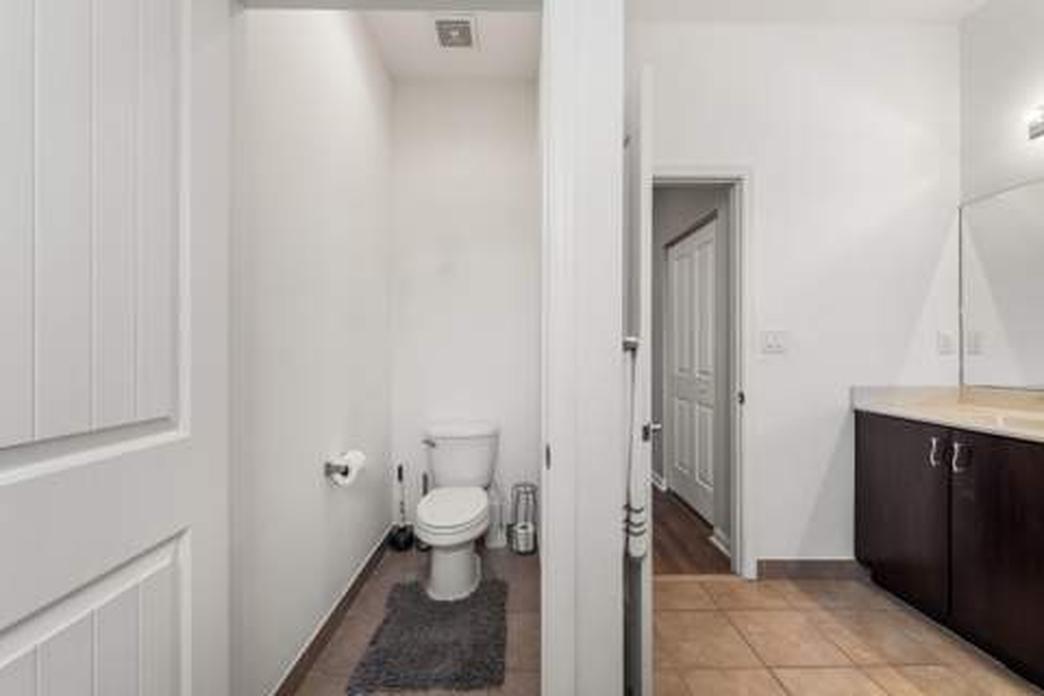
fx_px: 406
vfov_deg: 81.2
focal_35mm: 14
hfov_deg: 104.3
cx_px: 522
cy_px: 348
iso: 100
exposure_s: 3
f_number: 9
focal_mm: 14
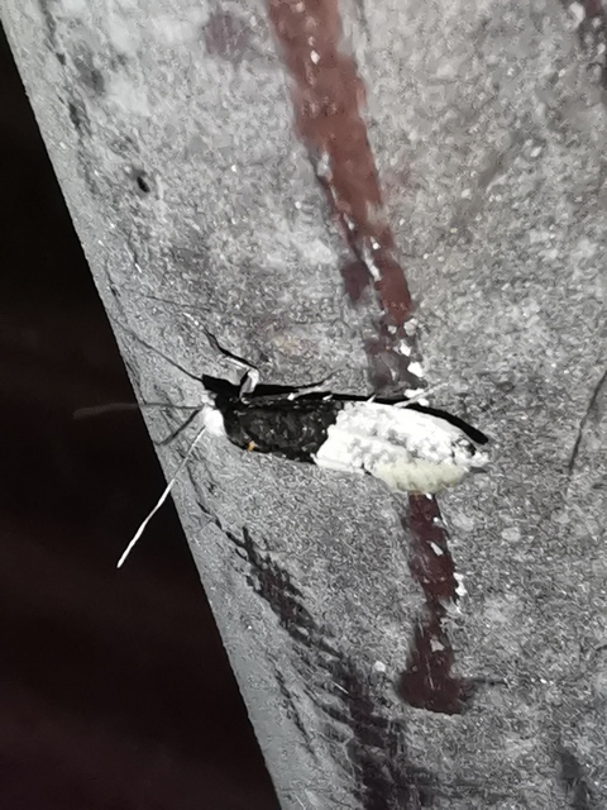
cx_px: 304
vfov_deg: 24.1
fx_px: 1894
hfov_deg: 18.2
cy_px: 405
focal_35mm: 81
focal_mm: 2.26
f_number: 2.2
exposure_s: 1/50
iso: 160
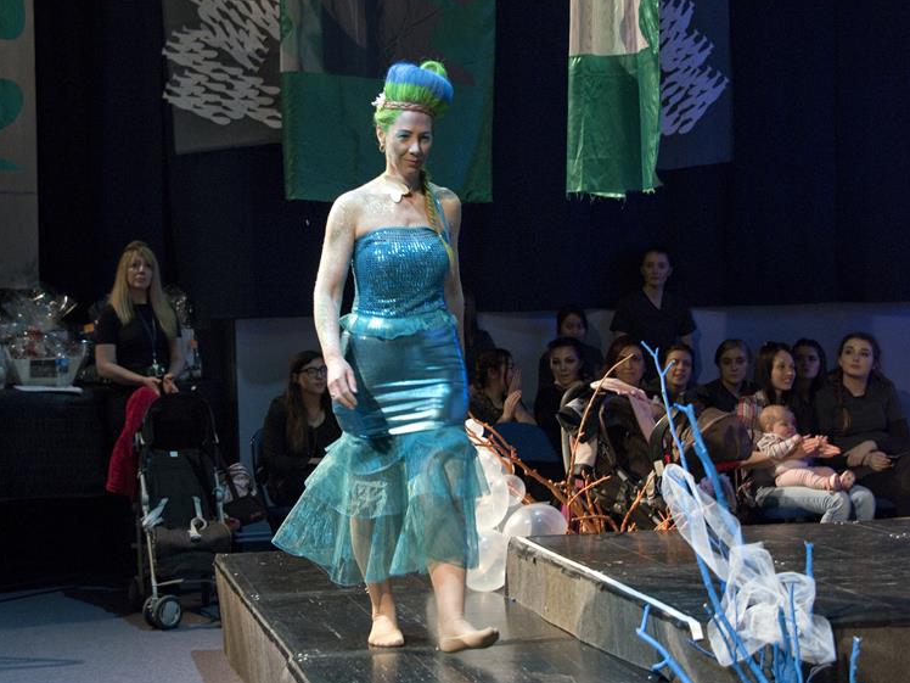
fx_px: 1945
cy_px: 310
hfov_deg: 26.3
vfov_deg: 19.9
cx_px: 425
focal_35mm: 74
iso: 2000
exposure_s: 1/60
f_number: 4.2
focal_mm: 48
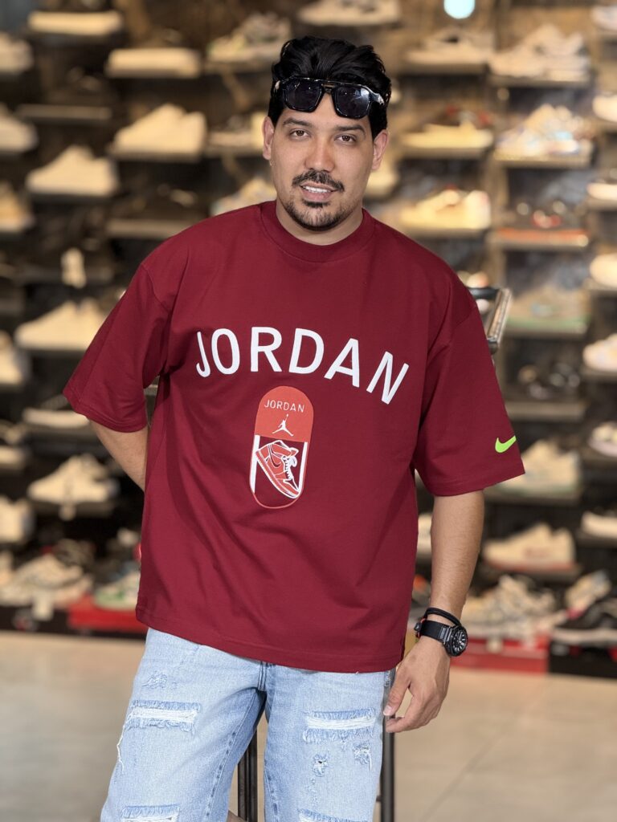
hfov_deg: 12.3
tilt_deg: -5.7
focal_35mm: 120
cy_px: 411
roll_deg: -1.2
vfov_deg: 16.4
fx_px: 2852
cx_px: 308
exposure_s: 1/100
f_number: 2.8
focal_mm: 15.66
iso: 200
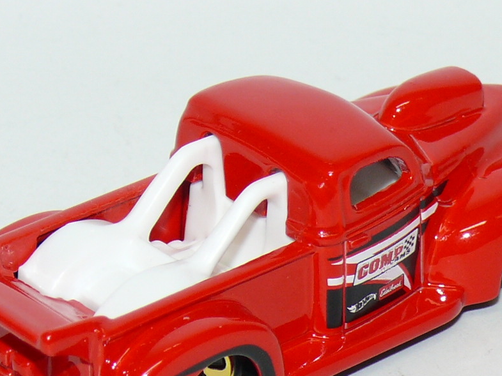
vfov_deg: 6.8
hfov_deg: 9.0
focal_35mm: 220
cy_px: 230
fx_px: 3191
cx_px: 234
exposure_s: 1/30
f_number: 4
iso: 100
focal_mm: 13.8
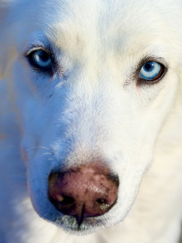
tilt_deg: -36.9
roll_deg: -10.7
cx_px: 91
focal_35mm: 48
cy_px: 122
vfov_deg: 39.7
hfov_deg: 30.3
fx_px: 337
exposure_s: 1/2976
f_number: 1.78
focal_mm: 6.76
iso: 64
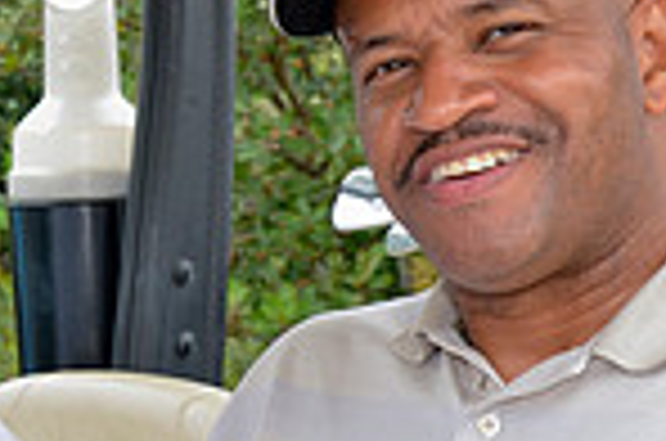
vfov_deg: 7.3
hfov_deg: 10.8
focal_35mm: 188
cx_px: -36
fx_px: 3471
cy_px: 288
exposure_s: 1/200
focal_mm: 32
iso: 200
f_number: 6.3
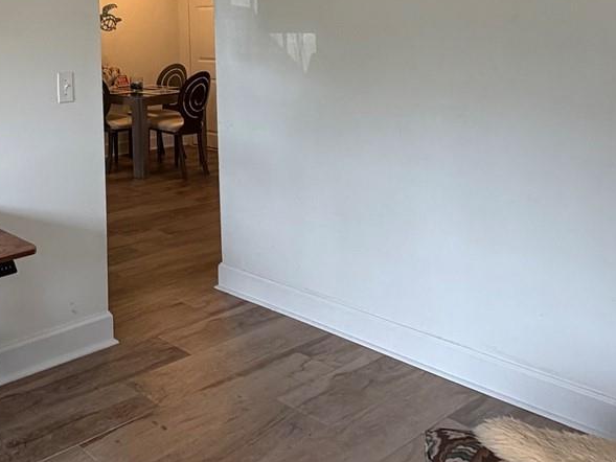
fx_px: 676
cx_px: -32
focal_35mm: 38
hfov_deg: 41.0
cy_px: 11
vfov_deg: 34.7
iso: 160
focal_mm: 2.22
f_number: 2.2
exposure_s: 1/120
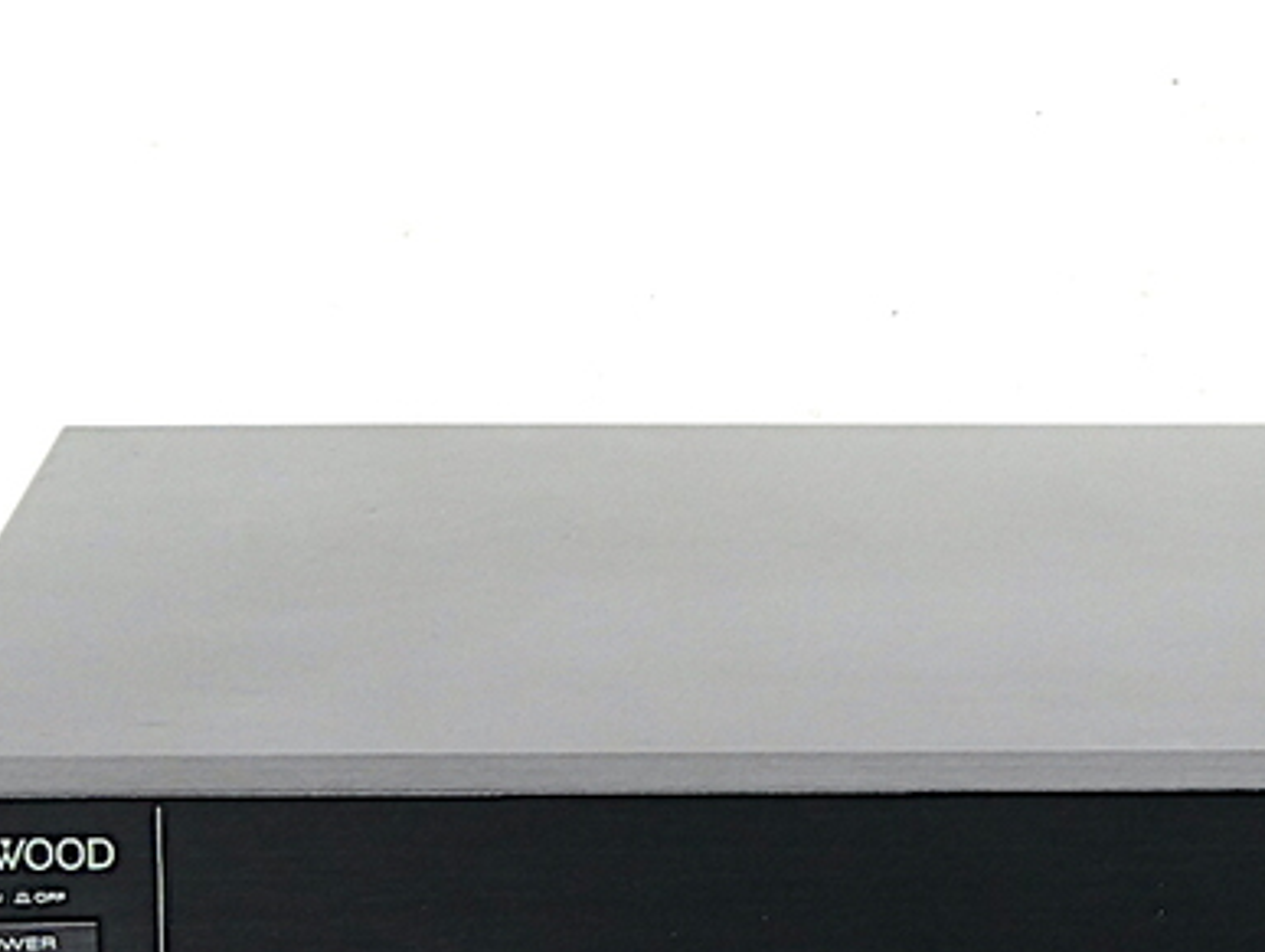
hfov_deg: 6.9
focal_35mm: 285
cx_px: 1232
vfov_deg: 5.2
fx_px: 10425
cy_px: 713
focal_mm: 20.6
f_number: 5.1
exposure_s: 1/6
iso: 200
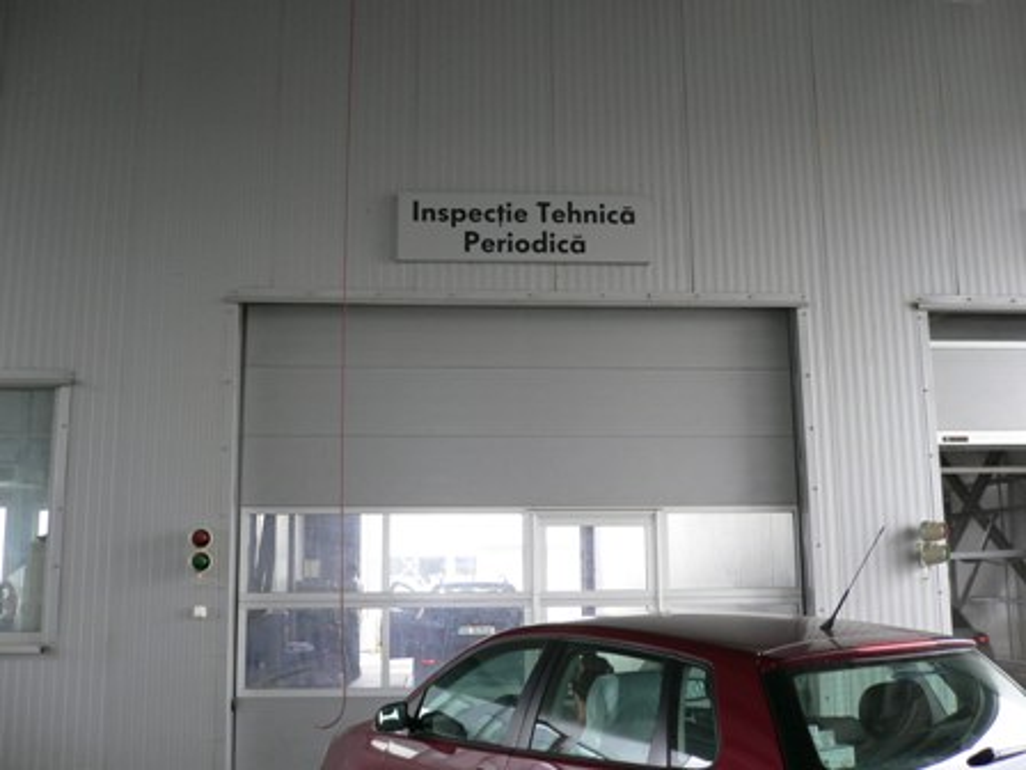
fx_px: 1037
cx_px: 513
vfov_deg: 40.7
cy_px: 385
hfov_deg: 52.6
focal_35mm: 35
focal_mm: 5.8
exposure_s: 1/60
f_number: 2.8
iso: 100
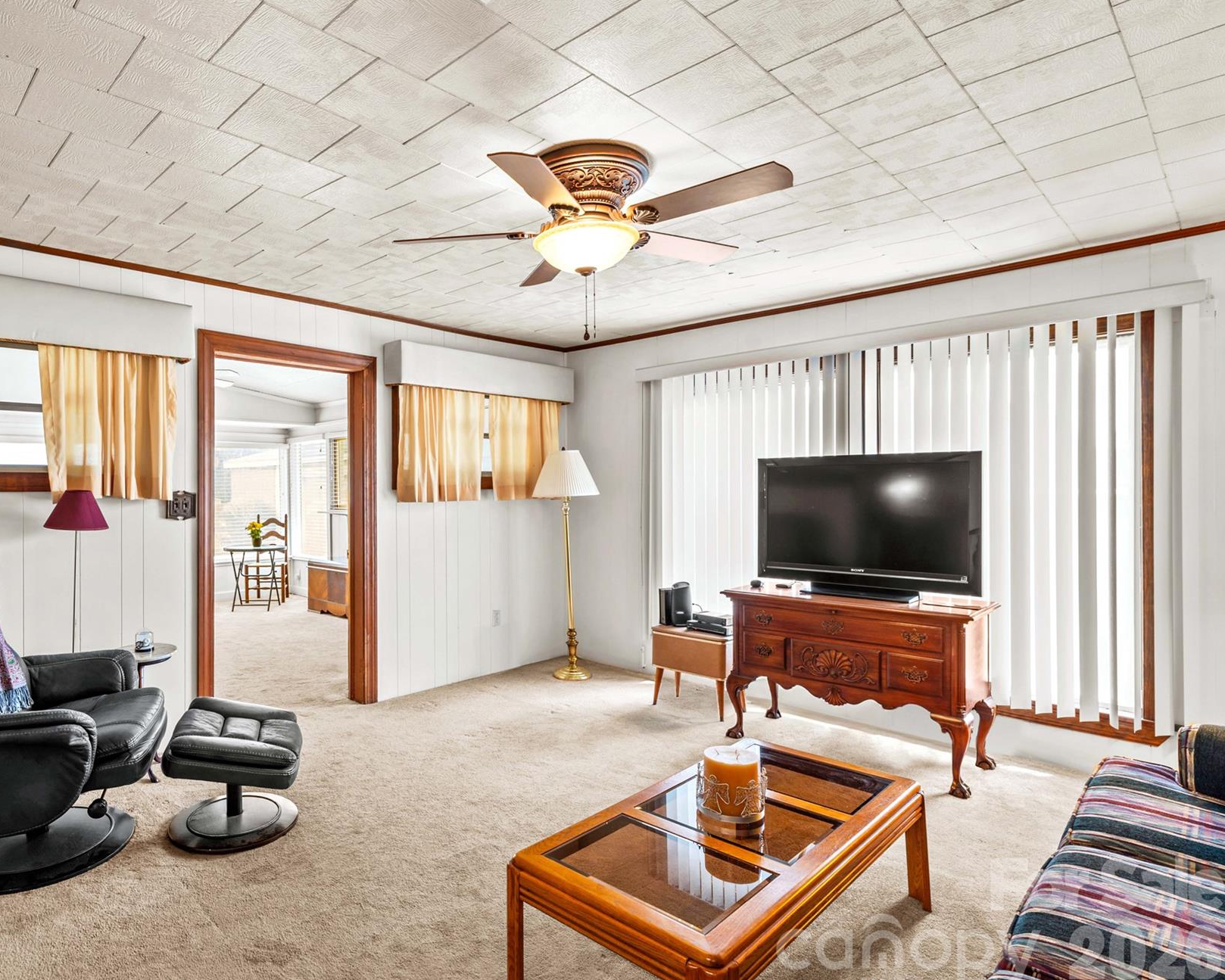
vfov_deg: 70.9
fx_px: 689
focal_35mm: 19
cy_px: 490
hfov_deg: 81.7
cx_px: 457
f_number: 8
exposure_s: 1/2
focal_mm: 16
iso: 100
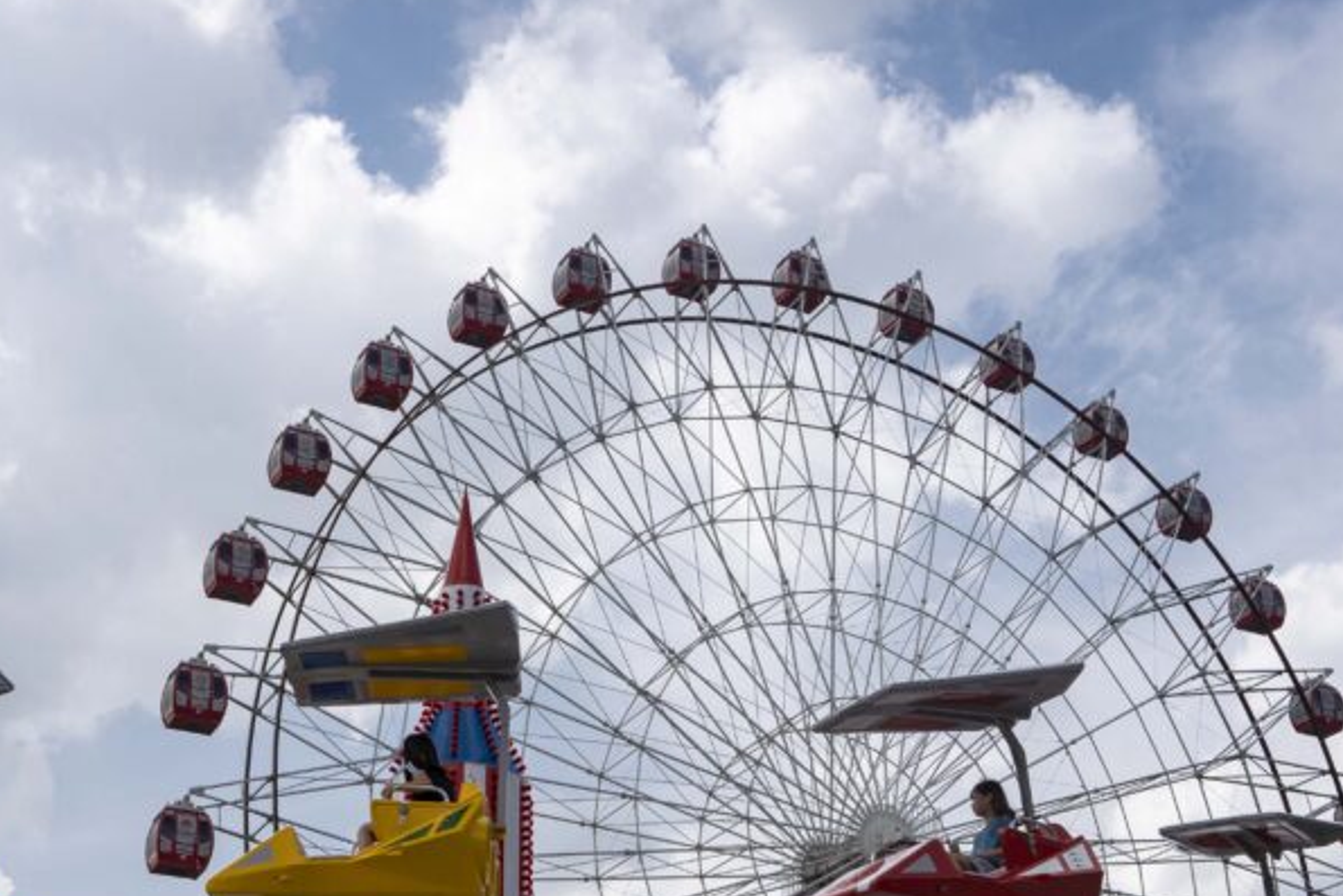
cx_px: 558
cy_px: 759
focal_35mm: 62
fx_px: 2313
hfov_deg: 32.3
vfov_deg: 21.6
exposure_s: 1/250
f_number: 11
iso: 100
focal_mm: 36
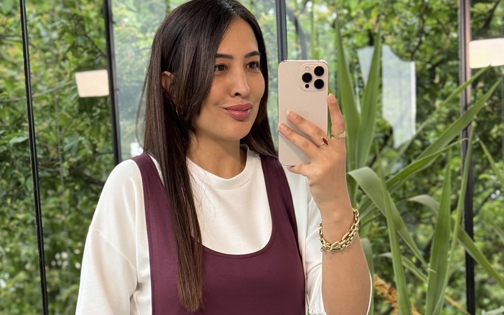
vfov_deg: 14.9
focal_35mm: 85
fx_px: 1168
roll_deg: +4.6
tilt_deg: -20.4
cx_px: 242
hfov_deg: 24.4
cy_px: 361
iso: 100
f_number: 1.78
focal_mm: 6.76
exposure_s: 1/96
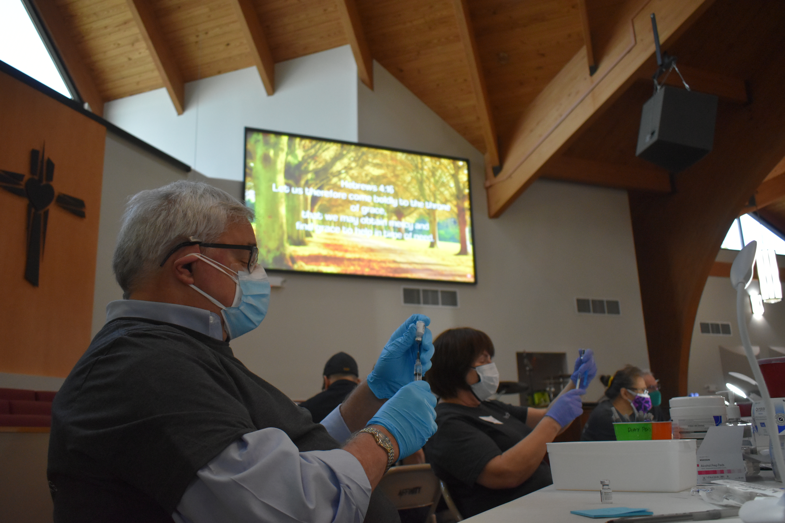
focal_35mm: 32
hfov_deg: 59.5
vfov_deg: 41.7
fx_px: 687
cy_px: 262
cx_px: 392
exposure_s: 1/125
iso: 2000
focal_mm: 21
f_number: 3.8
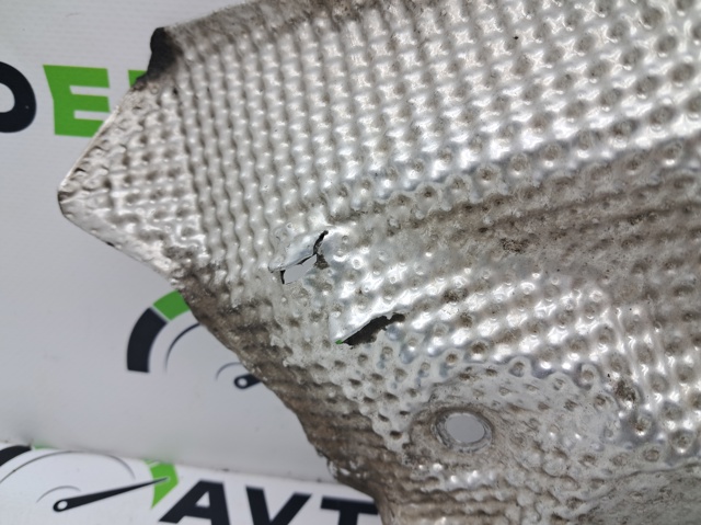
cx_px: 350
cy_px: 262
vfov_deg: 51.3
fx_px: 546
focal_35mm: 27
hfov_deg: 65.4
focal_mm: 4
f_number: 1.8
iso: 50
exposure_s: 1/50
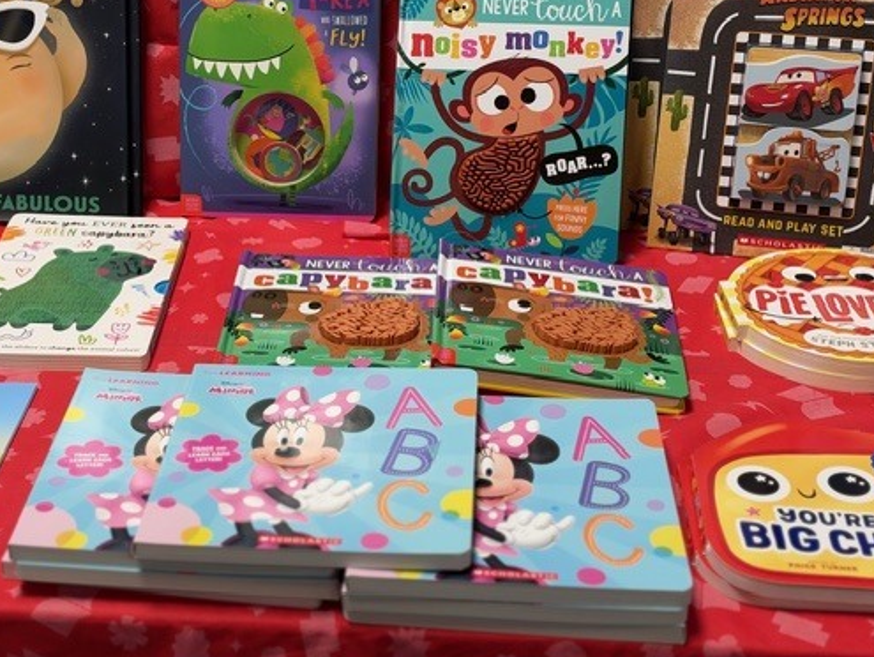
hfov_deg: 31.1
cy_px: 235
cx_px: 346
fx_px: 1567
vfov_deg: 23.6
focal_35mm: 62
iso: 80
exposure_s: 1/60
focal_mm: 6.93
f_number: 1.8
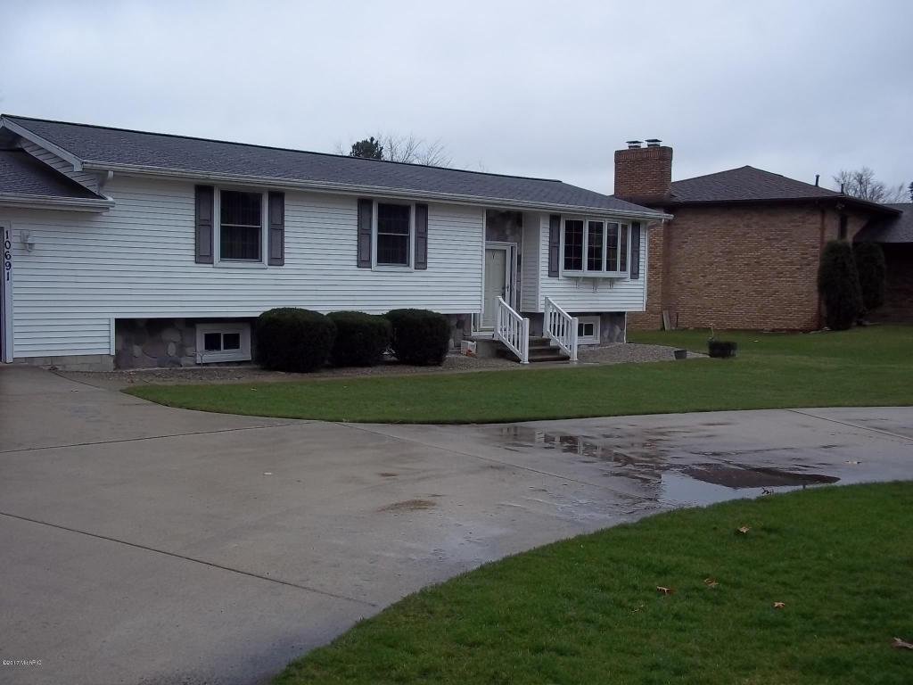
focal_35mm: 36
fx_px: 950
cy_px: 342
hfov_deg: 51.4
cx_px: 456
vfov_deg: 39.7
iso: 80
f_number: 3.1
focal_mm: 6.5
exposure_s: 1/320
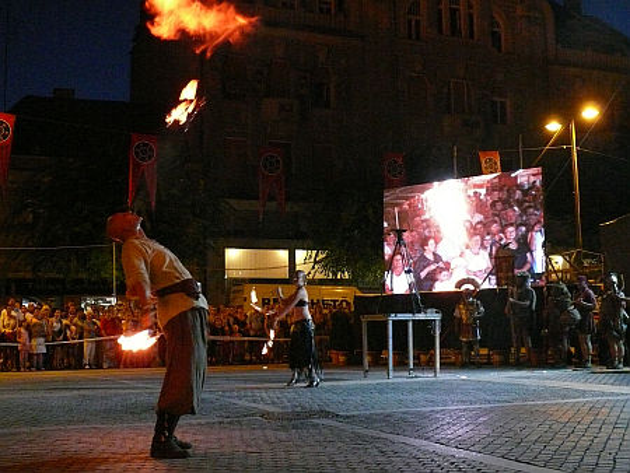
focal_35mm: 50
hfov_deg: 38.2
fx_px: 910
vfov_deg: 29.1
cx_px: 315
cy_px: 236
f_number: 2.8
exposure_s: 1/30
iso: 800
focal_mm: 9.1
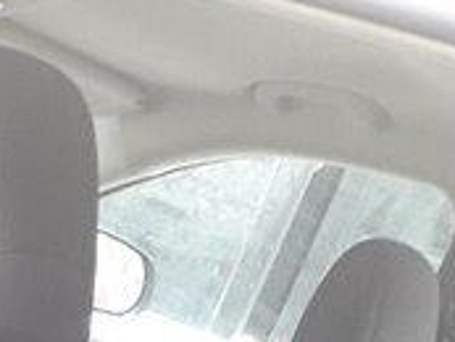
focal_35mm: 103
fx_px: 1355
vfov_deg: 13.2
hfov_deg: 17.5
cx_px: -189
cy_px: 577
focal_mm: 3.6
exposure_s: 1/50
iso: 160
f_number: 1.9
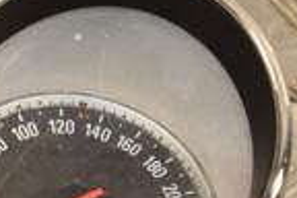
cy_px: 153
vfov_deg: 5.8
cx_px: -217
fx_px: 1955
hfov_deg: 8.4
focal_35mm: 237
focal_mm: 38
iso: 800
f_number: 5
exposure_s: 1/200
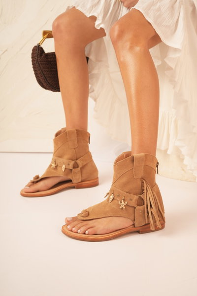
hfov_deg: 27.0
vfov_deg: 39.6
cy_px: 148
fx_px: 410
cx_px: 98
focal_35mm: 50
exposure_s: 1/125
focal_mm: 50
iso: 500
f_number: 7.1
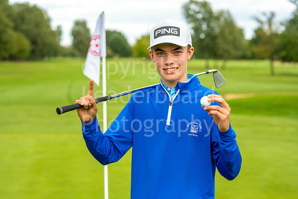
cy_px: 100
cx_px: 149
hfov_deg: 23.9
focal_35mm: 85
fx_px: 704
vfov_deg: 16.1
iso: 640
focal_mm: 85
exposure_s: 1/1250
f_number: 4
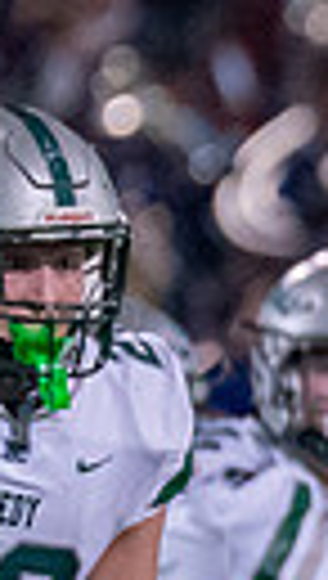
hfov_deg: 0.5
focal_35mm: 2228
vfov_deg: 1.0
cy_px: 543
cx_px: 797
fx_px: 34292
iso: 2000
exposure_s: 1/1600
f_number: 2.8
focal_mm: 200
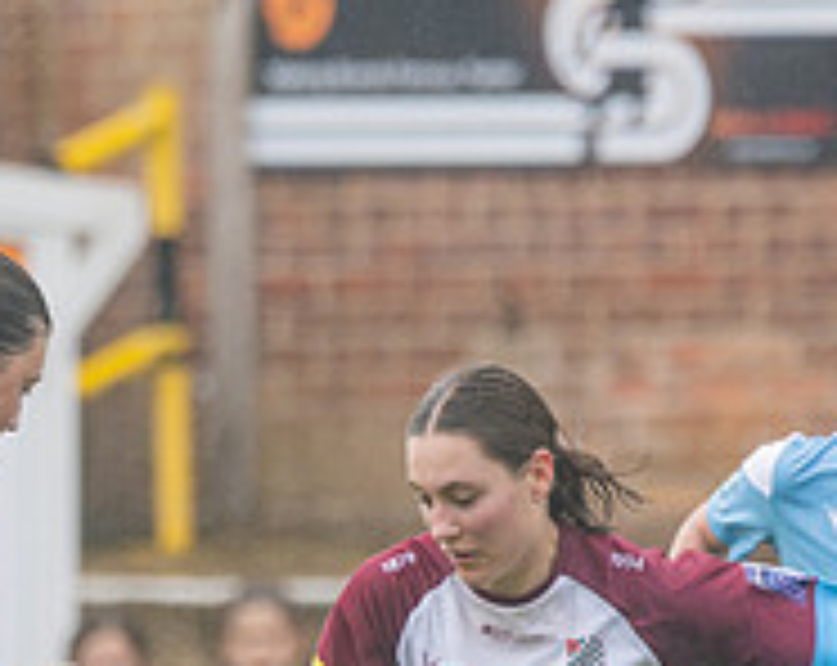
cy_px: 836
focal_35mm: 1513
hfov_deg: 1.3
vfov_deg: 1.0
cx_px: 316
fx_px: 37401
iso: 360
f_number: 2.8
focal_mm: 240
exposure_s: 1/1600
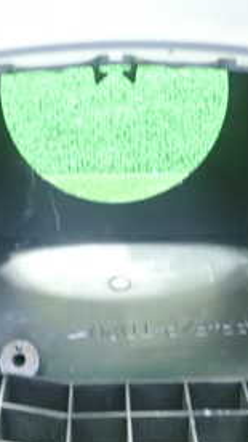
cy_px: 283
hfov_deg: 17.0
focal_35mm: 71
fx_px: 831
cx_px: 112
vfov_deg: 29.6
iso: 800
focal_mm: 5.5
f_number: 2.3
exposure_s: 1/40
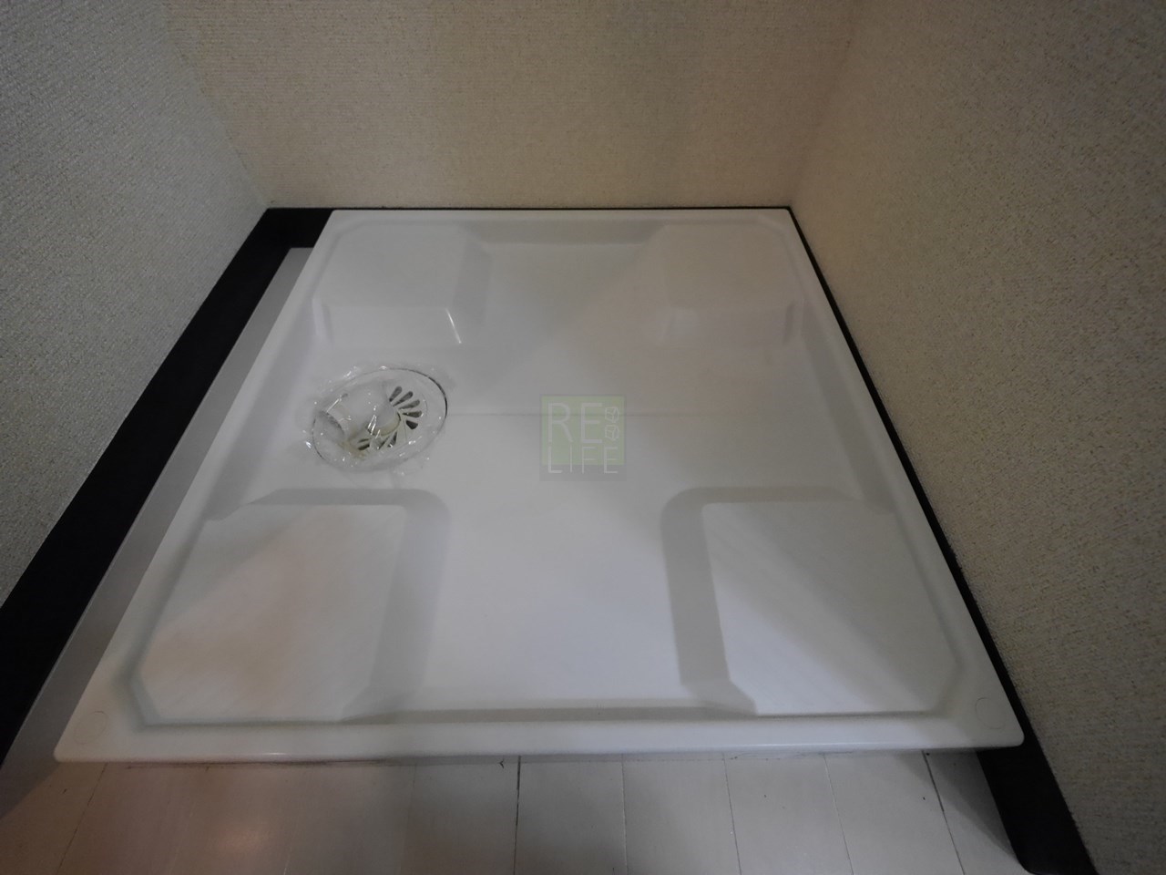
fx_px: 472
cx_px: 583
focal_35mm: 14
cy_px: 438
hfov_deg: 102.1
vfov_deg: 85.7
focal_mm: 7
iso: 2500
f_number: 4
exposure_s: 1/125
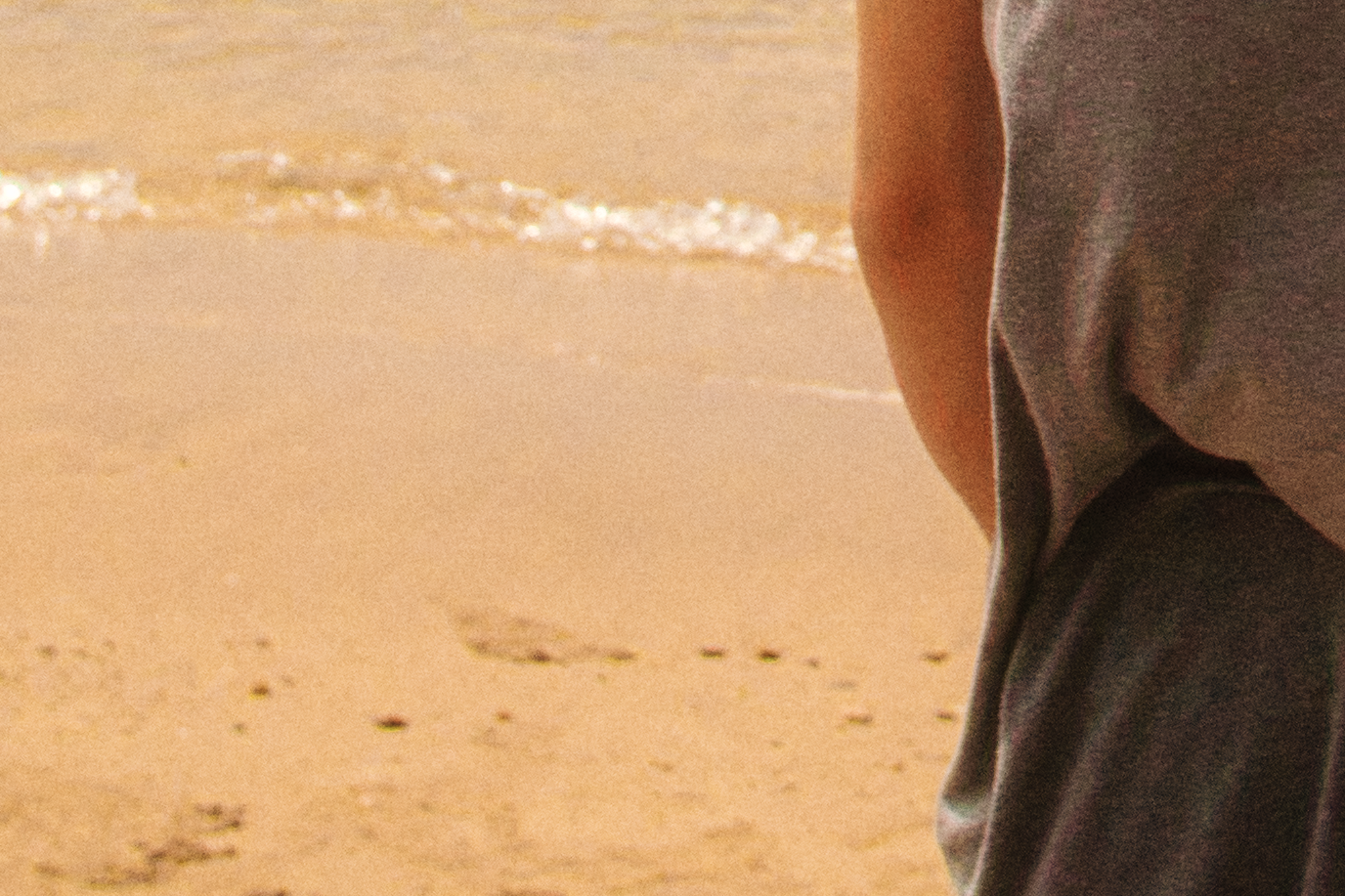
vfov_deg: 8.3
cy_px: -978
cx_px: 1449
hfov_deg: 12.9
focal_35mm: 157
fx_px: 5865
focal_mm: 24
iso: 3200
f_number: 5.6
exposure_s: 1/3200
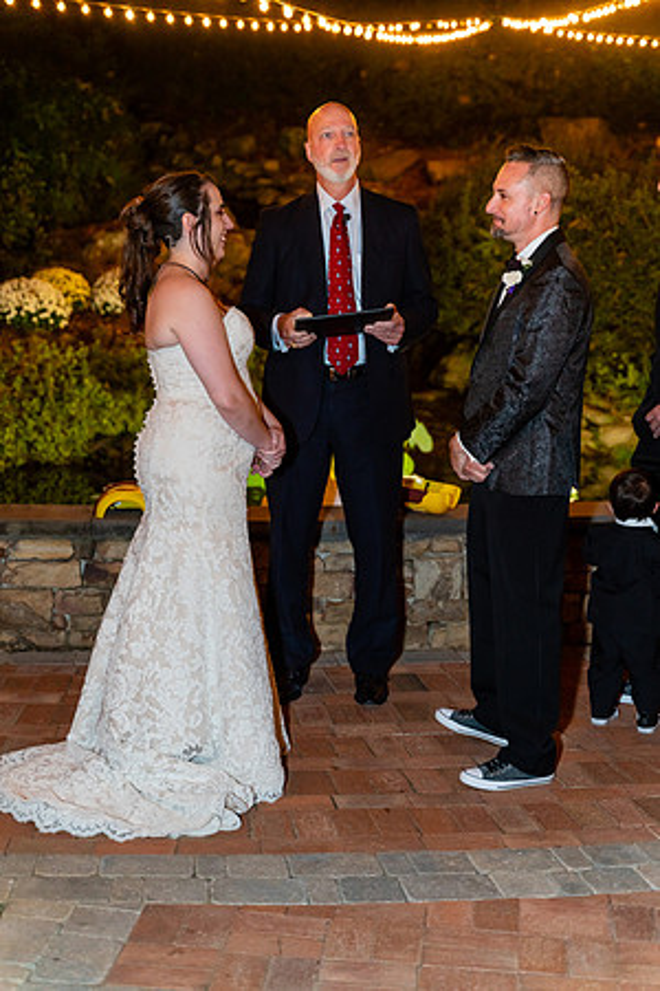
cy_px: 496
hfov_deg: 23.0
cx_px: 330
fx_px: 1622
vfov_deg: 33.9
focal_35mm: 59
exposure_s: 1/60
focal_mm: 59
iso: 1000
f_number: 2.8
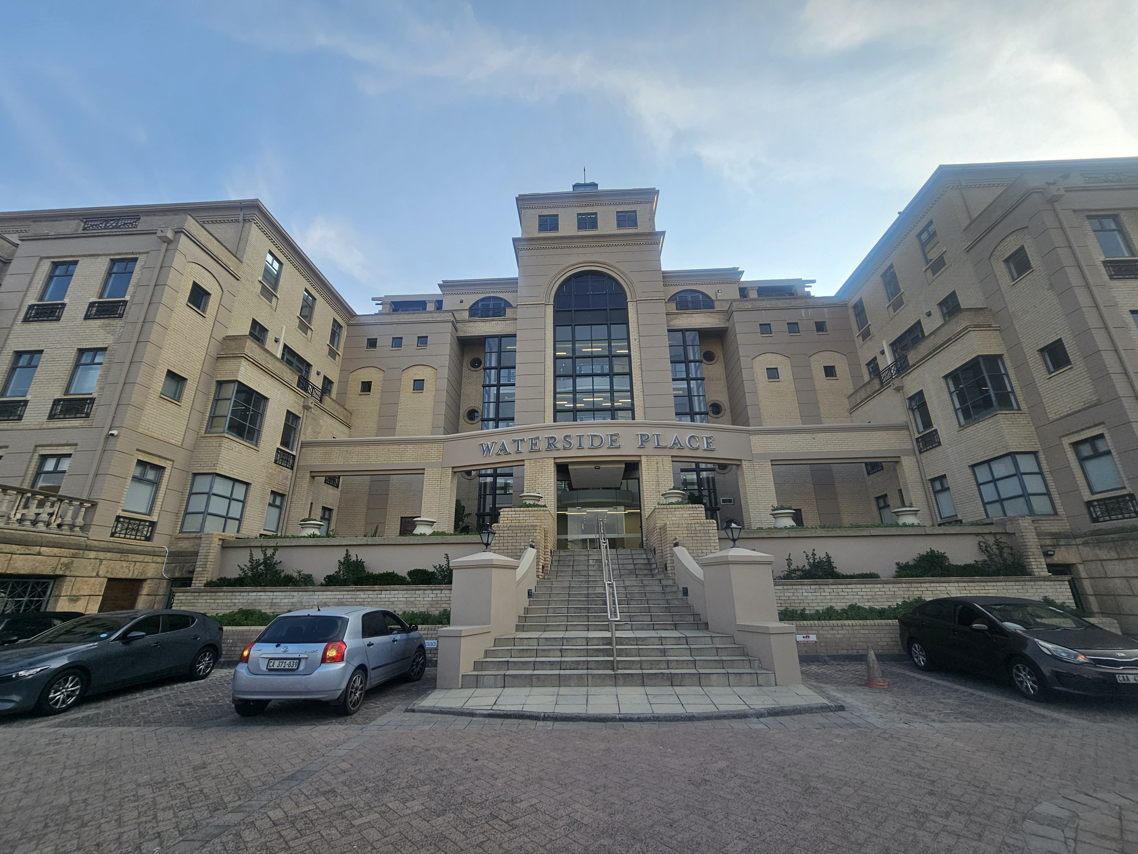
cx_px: 569
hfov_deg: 106.2
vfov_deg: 89.9
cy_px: 427
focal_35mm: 13
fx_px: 427
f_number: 2.2
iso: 50
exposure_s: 1/857
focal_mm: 2.2
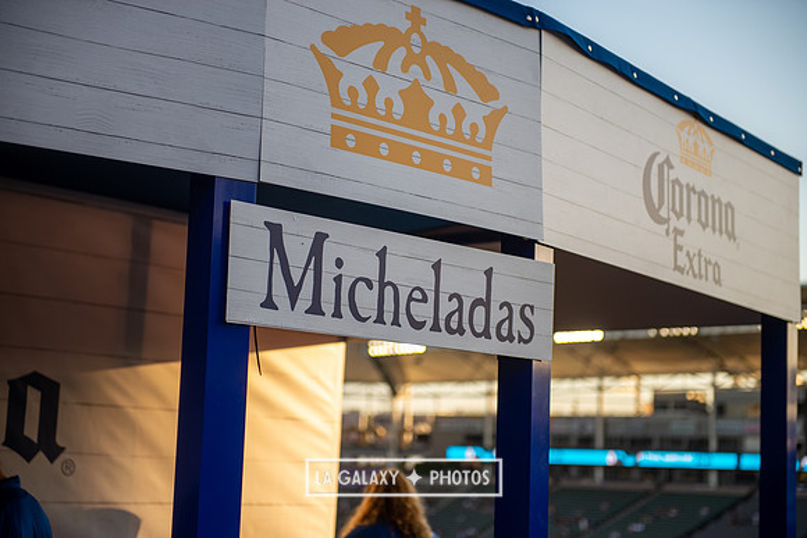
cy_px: 269
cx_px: 404
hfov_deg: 28.8
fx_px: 1569
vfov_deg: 19.5
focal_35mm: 70
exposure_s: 1/1000
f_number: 2.8
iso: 125
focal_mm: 70
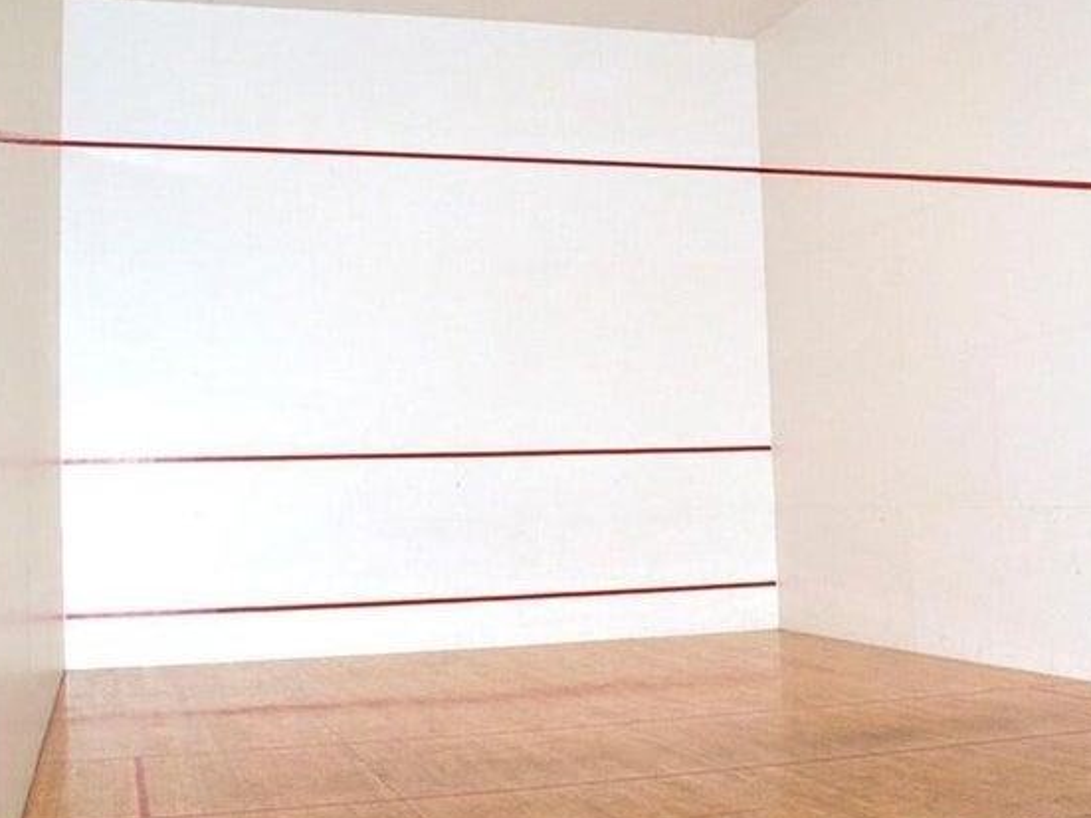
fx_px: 1071
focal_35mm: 34
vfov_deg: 41.7
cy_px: 463
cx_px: 596
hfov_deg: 53.9
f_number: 4.5
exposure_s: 1/60
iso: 640
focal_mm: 18
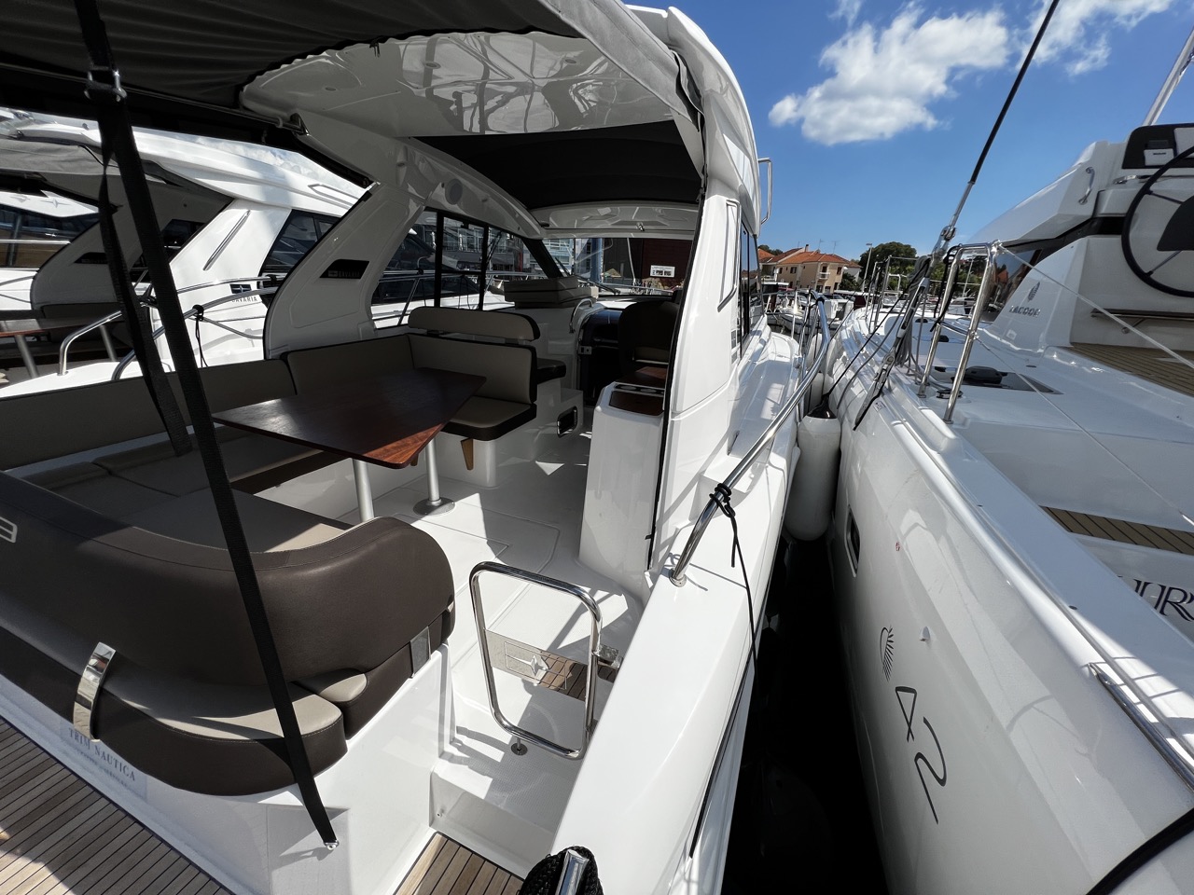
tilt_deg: -19.3
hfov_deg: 106.2
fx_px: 448
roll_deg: -2.5
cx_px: 597
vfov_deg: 89.9
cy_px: 448
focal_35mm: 13
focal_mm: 1.57
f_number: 1.8
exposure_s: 1/3774
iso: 40
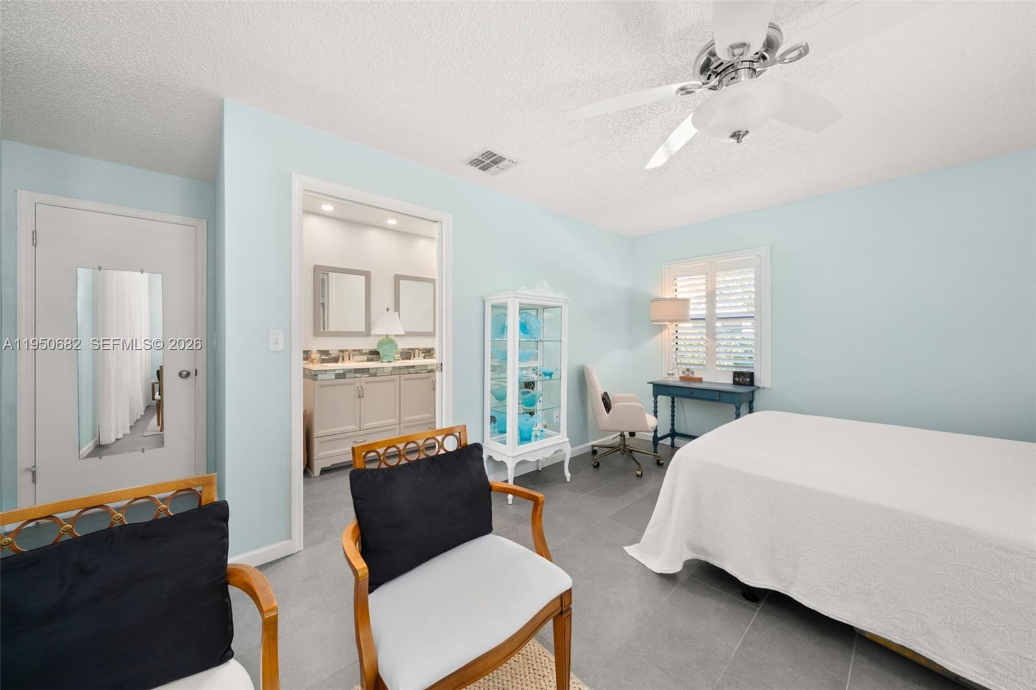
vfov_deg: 90.0
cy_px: 345
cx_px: 518
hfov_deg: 112.6
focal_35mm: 12
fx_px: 345
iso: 400
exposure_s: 1
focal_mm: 12
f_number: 11
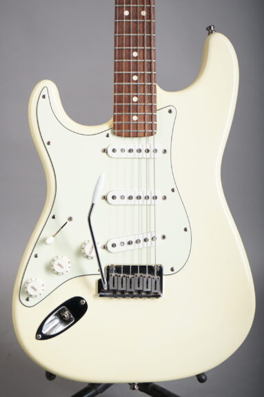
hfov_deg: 19.4
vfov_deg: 28.9
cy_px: 198
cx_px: 132
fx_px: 771
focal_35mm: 70
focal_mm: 70
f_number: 7.1
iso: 160
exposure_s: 1/160
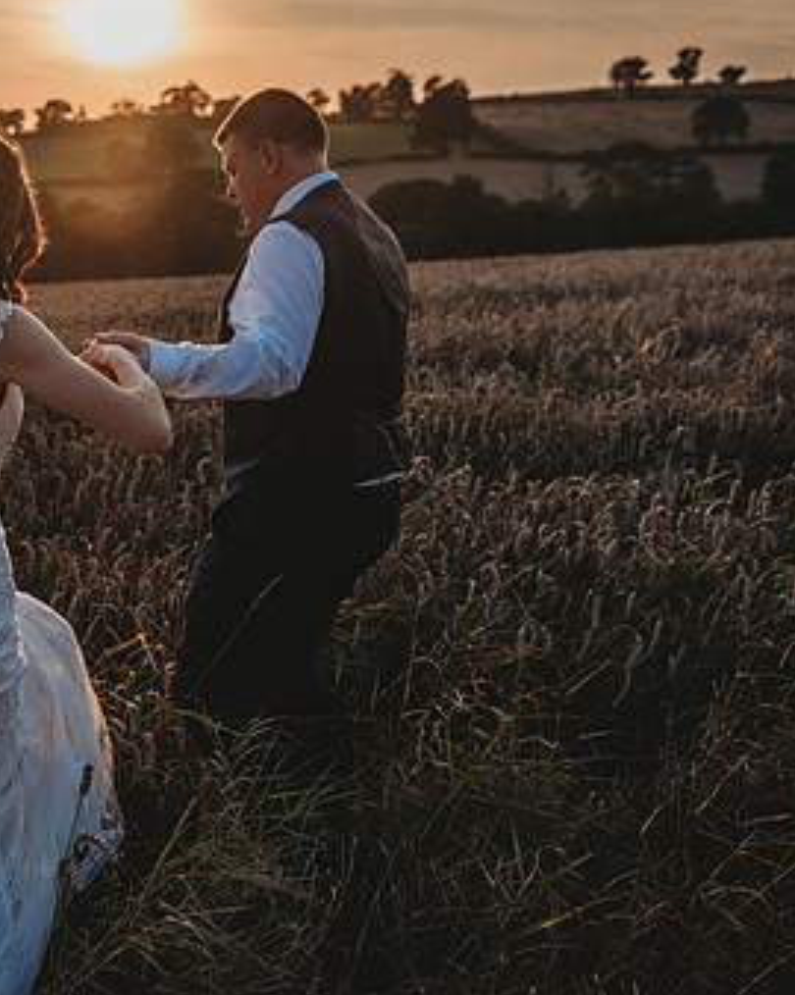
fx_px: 1472
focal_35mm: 50
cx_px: 77
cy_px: 461
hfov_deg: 29.0
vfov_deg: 37.3
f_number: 3.5
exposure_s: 1/1600
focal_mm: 31
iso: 100
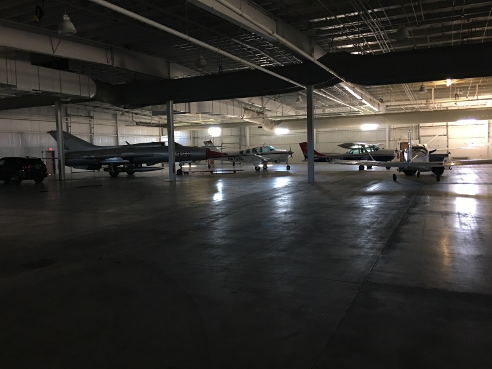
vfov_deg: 48.2
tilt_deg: -2.5
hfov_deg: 61.7
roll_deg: +1.5
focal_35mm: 29
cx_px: 246
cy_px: 184
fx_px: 412
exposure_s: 1/15
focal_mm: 4.15
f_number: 2.2
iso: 80
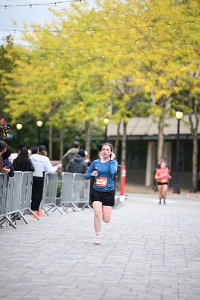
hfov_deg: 8.3
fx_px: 1374
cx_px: 100
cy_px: 150
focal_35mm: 165
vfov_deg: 12.4
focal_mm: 165
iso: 640
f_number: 2.8
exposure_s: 1/2000
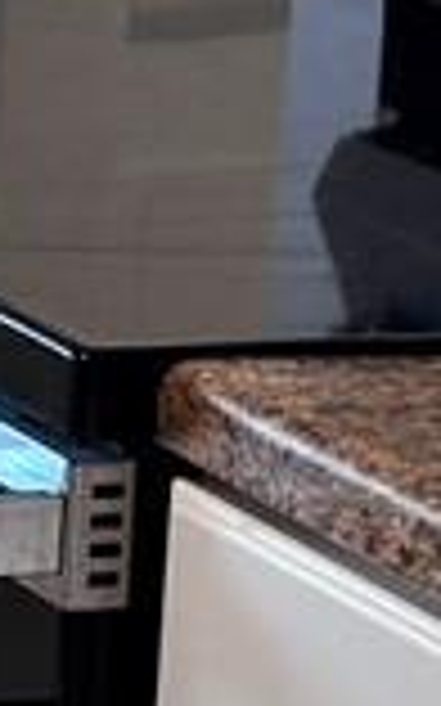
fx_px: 5004
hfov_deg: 4.0
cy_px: -144
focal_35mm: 260
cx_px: -2331
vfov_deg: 8.0
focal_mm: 6.76
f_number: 1.78
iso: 100
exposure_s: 1/120
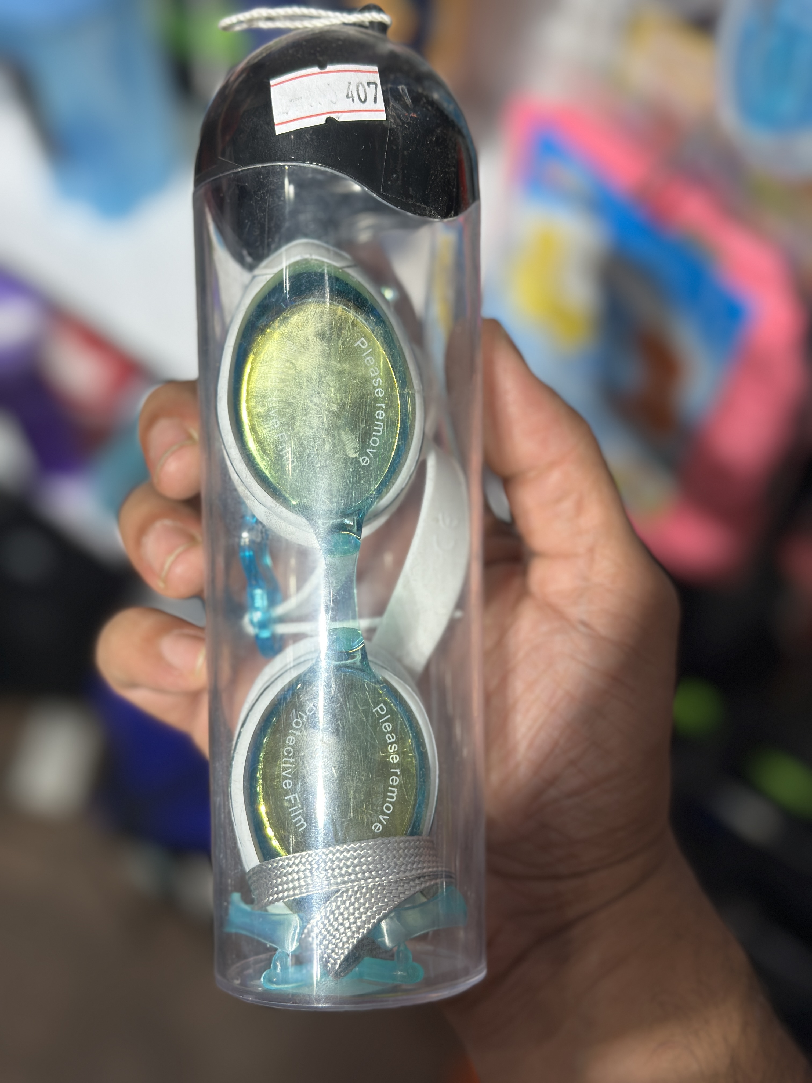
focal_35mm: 48
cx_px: 406
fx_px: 1501
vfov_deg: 39.7
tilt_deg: -62.3
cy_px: 542
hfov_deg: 30.3
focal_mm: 6.86
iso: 80
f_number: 1.78
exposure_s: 1/226
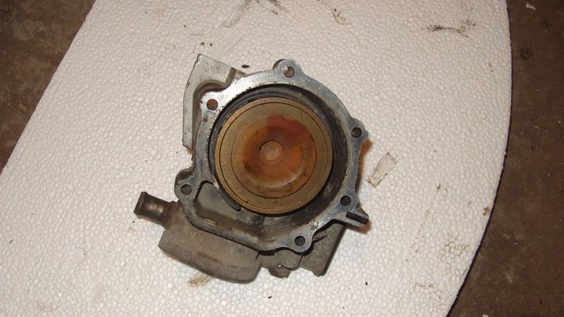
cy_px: 204
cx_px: 278
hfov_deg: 51.6
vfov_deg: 30.3
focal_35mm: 39
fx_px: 583
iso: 100
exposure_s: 1/45
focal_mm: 7.8
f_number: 2.8
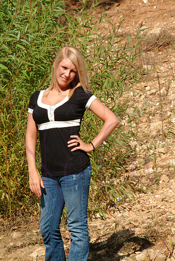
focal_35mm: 300
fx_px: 2182
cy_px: 130
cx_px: 88
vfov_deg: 6.9
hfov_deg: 4.6
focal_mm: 200
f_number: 22
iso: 400
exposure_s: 1/125
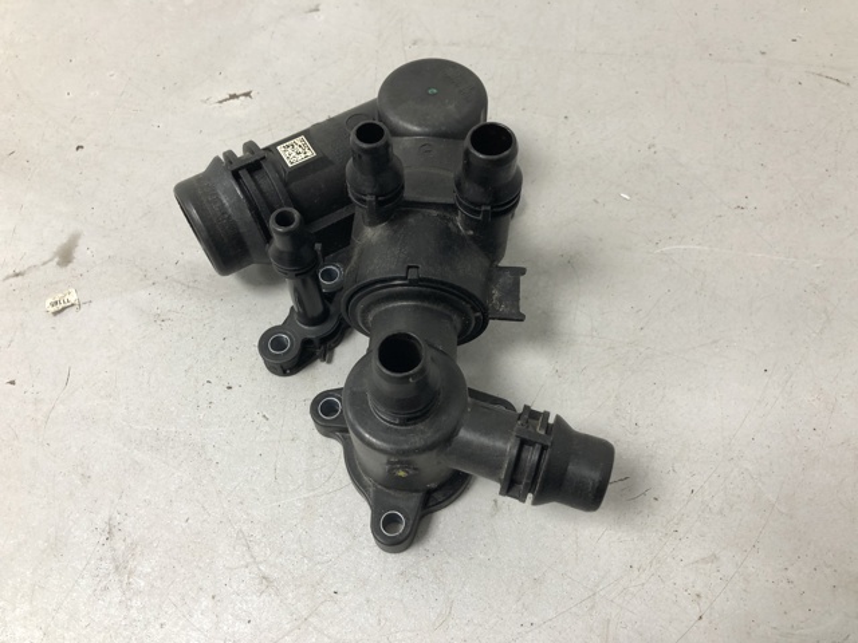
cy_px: 322
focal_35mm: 28
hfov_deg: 63.4
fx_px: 694
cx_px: 429
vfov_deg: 49.7
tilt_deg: -60.8
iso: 40
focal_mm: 4
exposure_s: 1/20
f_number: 1.8
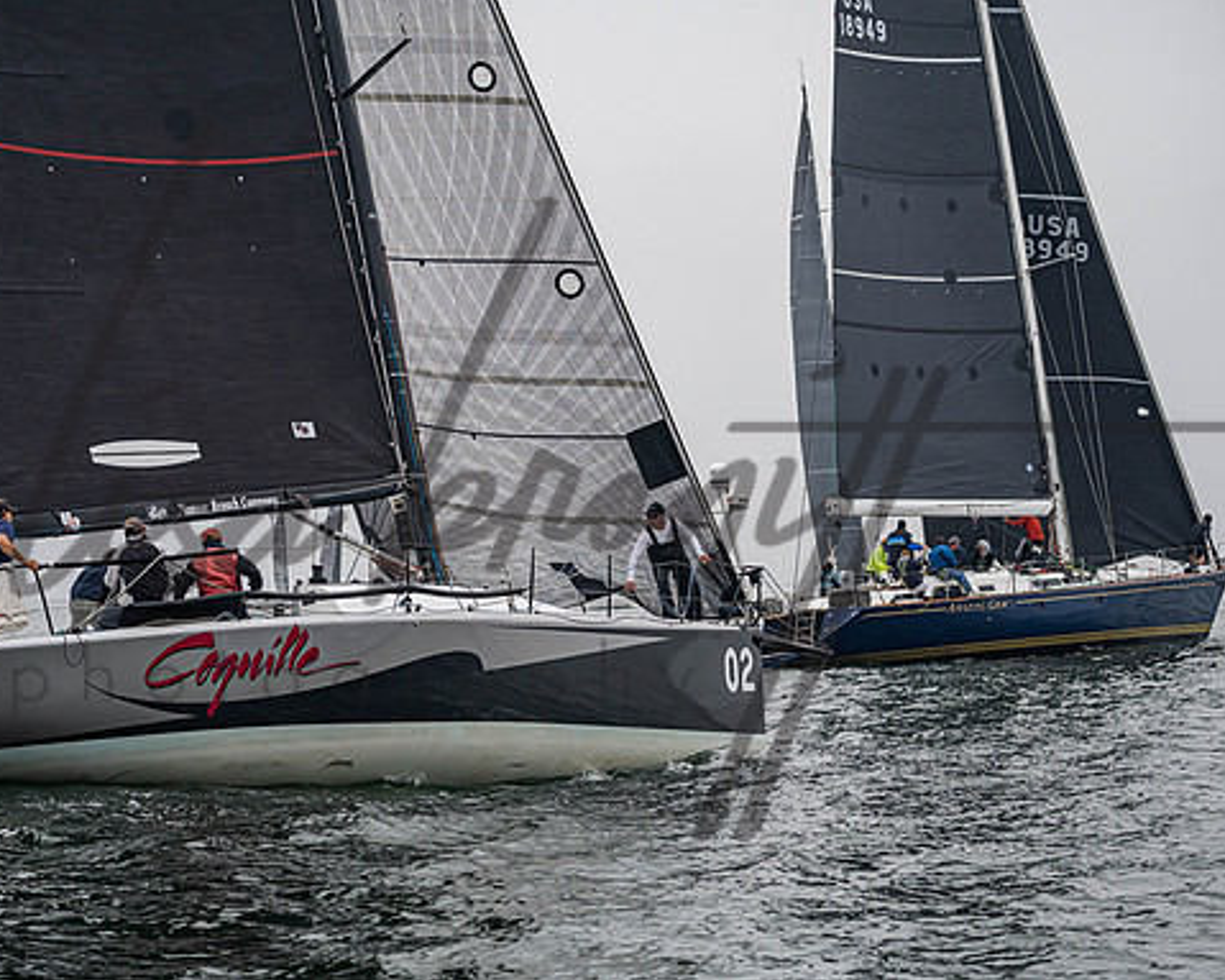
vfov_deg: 13.3
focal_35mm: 116
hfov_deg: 16.6
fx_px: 4205
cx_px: 589
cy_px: 488
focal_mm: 100
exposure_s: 1/5000
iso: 400
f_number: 5.6
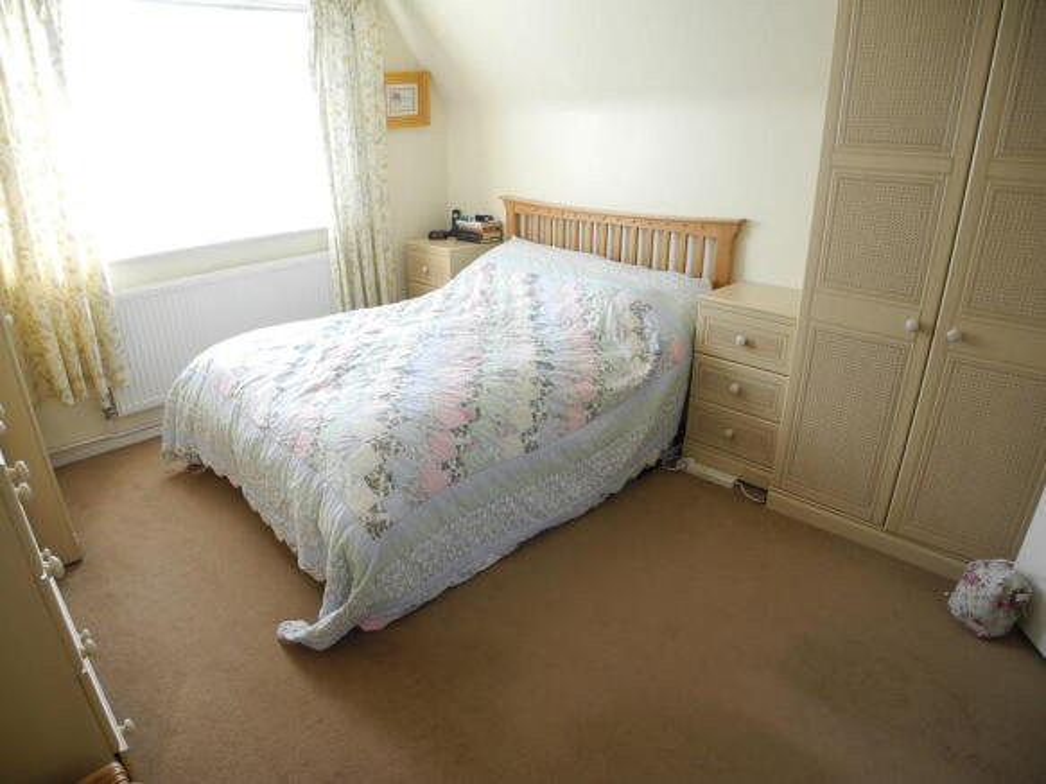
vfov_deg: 49.7
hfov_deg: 63.5
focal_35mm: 28
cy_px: 392
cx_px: 523
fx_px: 846
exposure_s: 1/32.6
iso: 100
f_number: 2.8
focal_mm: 6
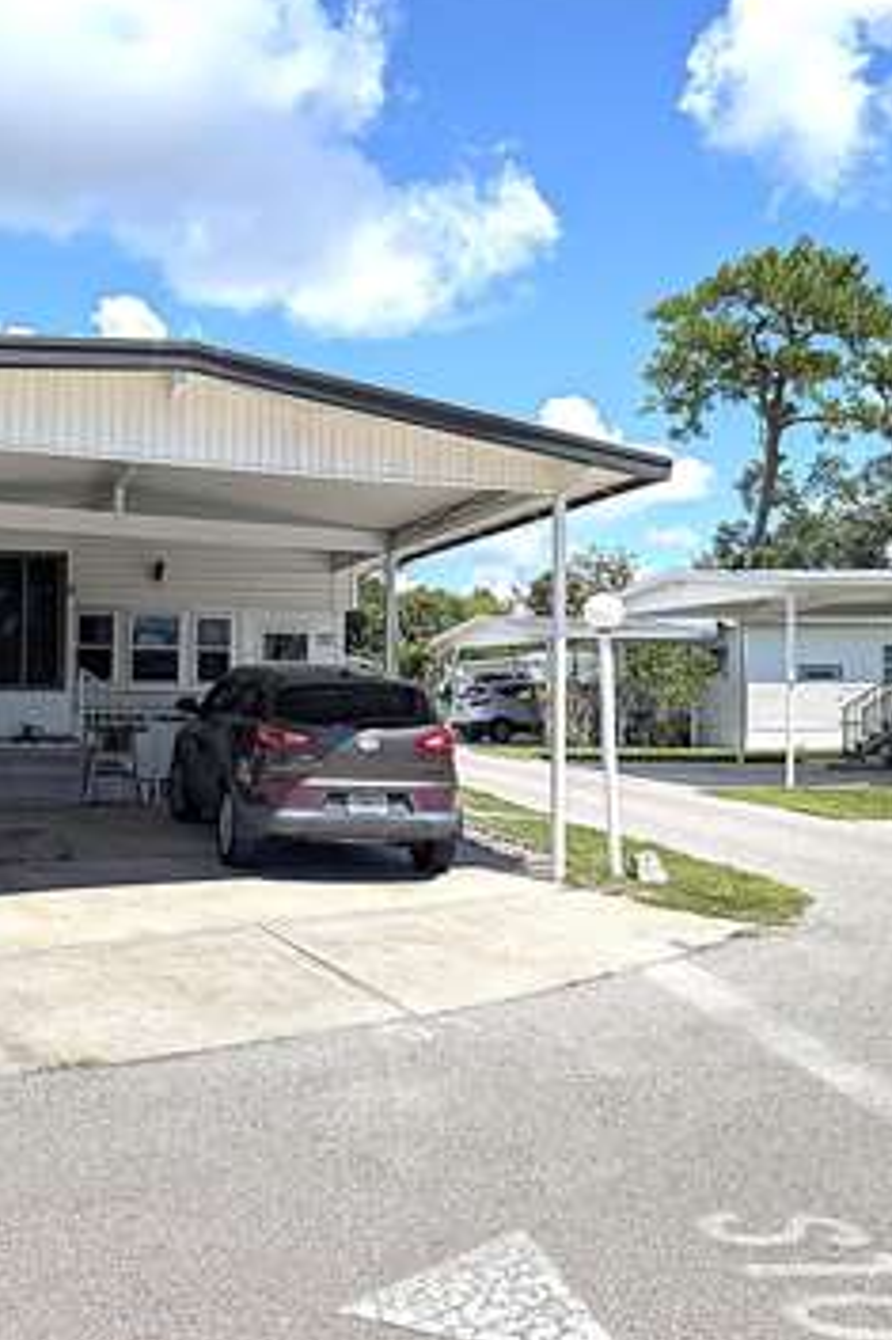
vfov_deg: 55.8
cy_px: 659
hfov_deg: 37.4
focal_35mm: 34
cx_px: 171
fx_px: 1265
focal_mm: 6.9
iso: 19
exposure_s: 1/1513
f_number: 1.68
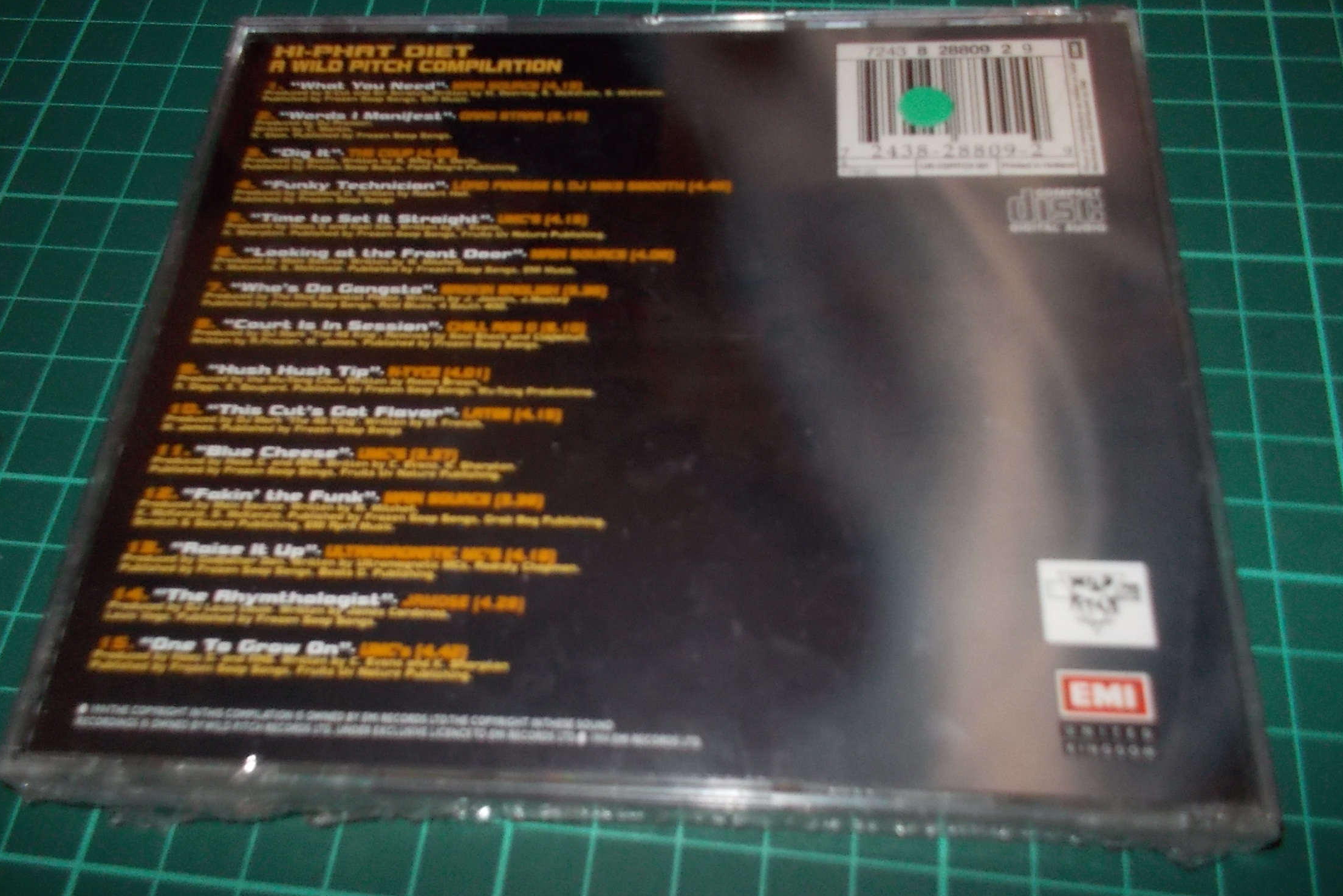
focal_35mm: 31
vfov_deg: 42.3
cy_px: 447
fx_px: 1156
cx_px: 676
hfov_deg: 60.3
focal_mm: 4.1
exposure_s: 1/30
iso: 200
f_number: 3.3
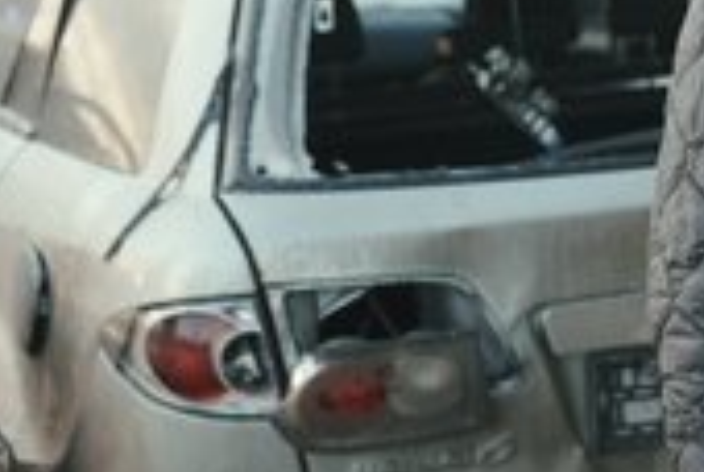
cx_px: 750
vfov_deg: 11.8
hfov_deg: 17.2
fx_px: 2253
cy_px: -10
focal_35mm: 115
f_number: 3.5
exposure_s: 1/200
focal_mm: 49
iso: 200
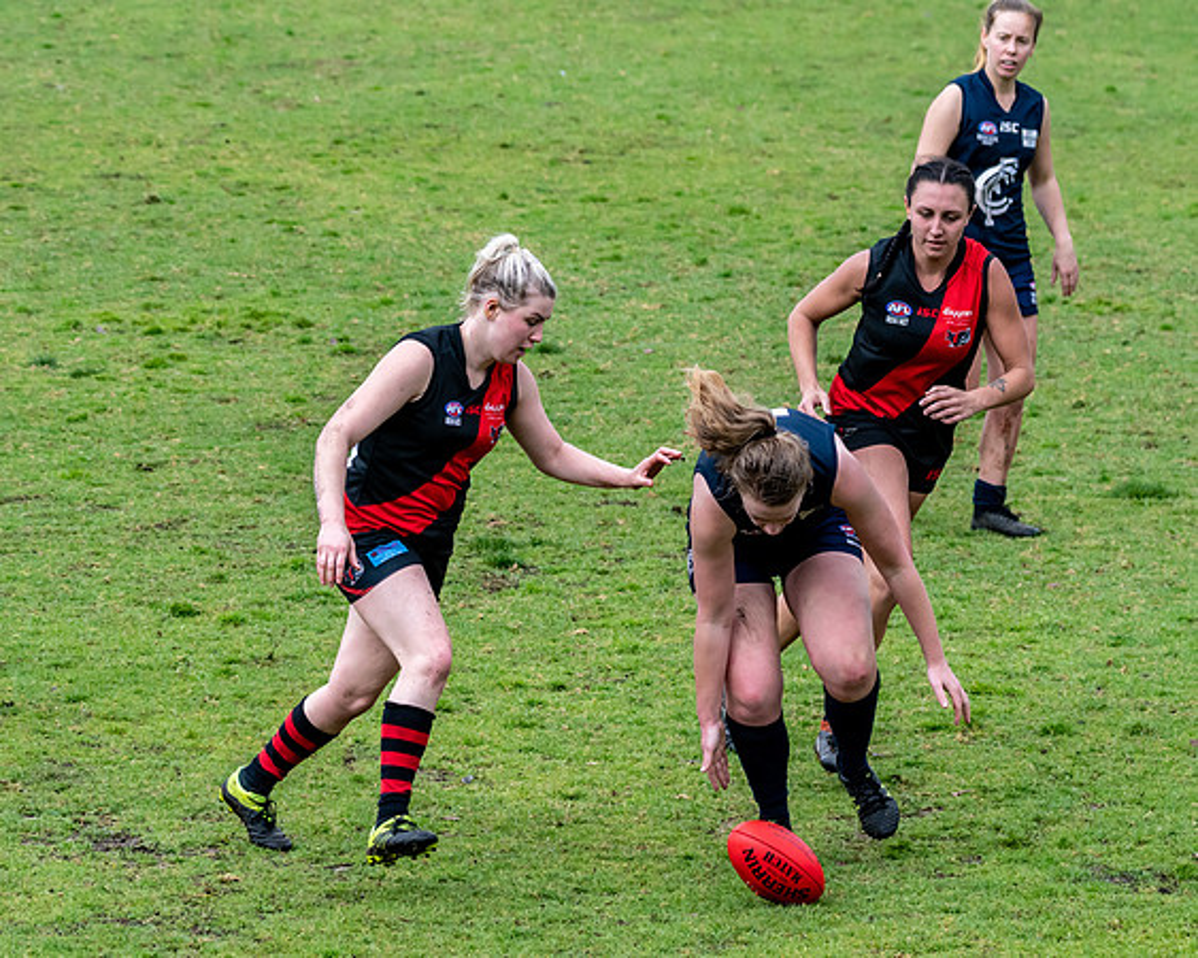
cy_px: 479
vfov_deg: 5.1
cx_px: 598
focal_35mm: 305
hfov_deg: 6.3
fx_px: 10819
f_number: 7.1
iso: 1000
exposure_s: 1/2000
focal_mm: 180
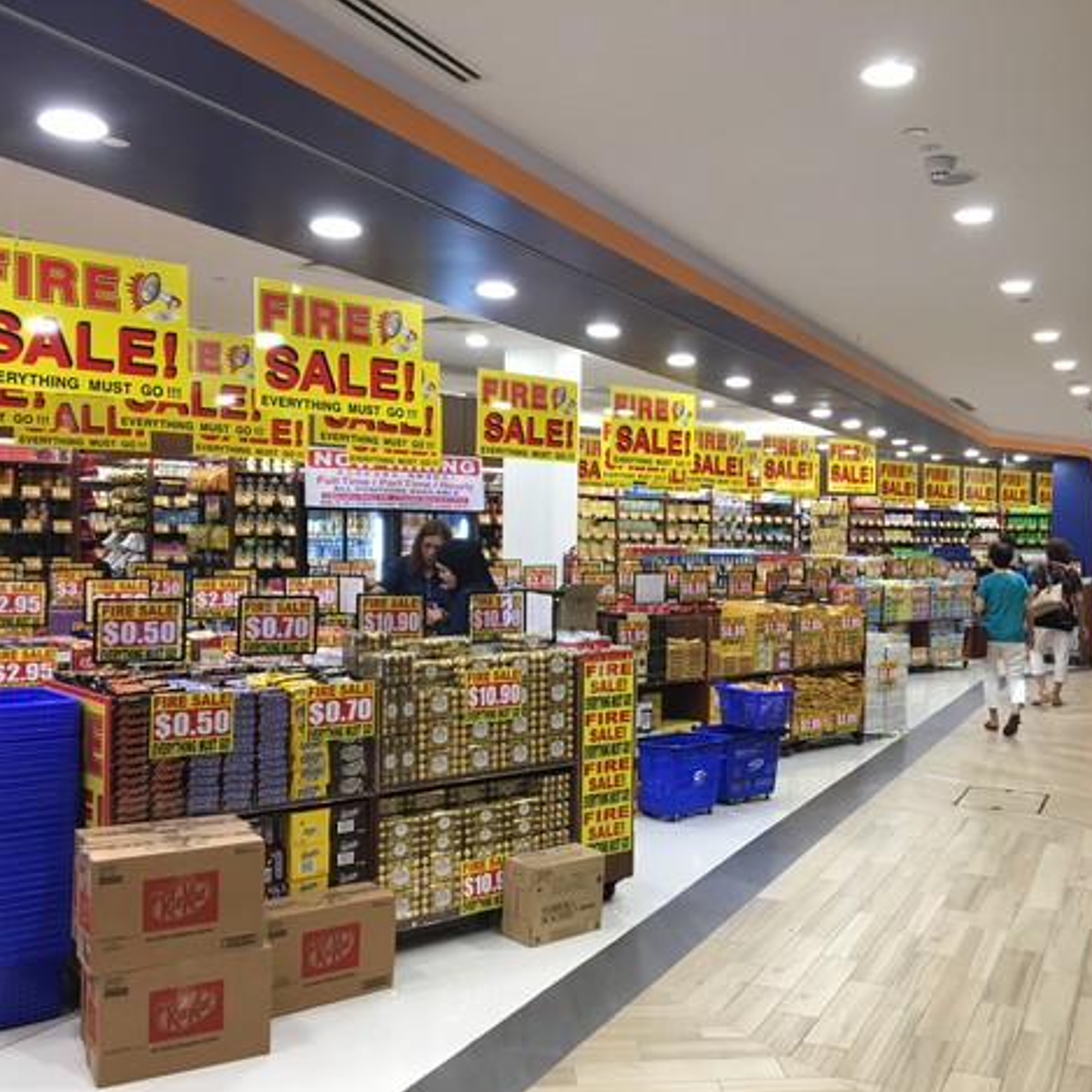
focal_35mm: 35
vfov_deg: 47.2
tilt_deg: -0.6
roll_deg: -0.1
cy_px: 556
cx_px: 633
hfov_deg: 47.0
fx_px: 1249
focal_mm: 4.15
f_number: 2.2
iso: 64
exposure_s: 1/33
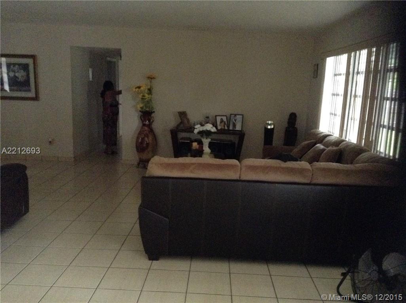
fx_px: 386
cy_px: 152
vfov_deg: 42.8
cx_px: 203
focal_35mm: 33
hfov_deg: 55.4
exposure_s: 1/17
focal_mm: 3.3
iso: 640
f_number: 2.4
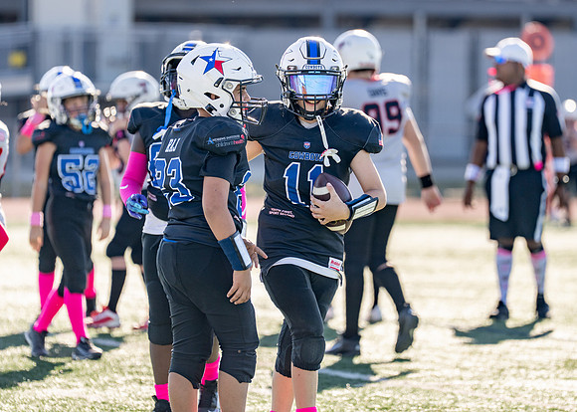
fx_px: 4749
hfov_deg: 7.0
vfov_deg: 5.0
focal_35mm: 290
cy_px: 166
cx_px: 315
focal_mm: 200
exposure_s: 1/2000
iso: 160
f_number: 2.8
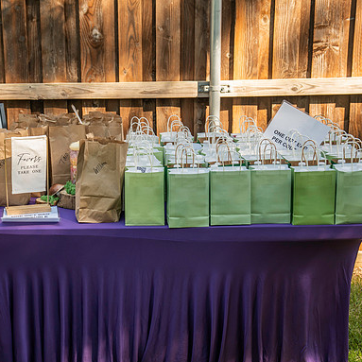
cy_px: 181
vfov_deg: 27.3
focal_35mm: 63
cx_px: 127
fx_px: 745
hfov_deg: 27.2
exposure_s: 1/640
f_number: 3.2
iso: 400
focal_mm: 49
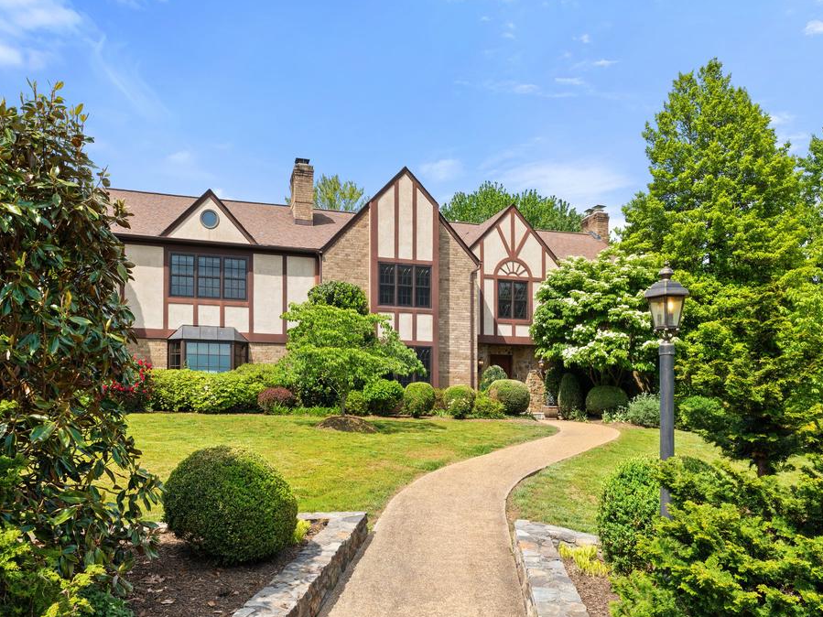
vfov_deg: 57.7
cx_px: 366
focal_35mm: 24
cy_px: 310
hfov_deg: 72.4
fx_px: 560
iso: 250
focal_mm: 21.5
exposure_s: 1/200
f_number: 13
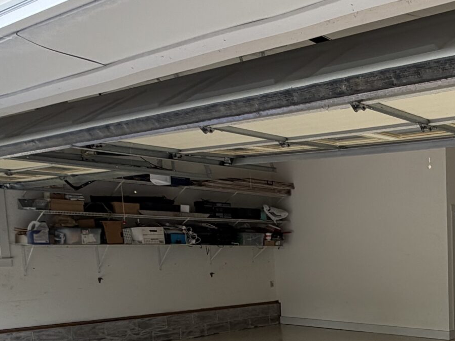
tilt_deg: -5.3
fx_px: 526
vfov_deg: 34.2
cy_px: 299
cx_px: 535
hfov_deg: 36.8
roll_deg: +1.8
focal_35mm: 40
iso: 64
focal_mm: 2.22
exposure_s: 1/451
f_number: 2.2
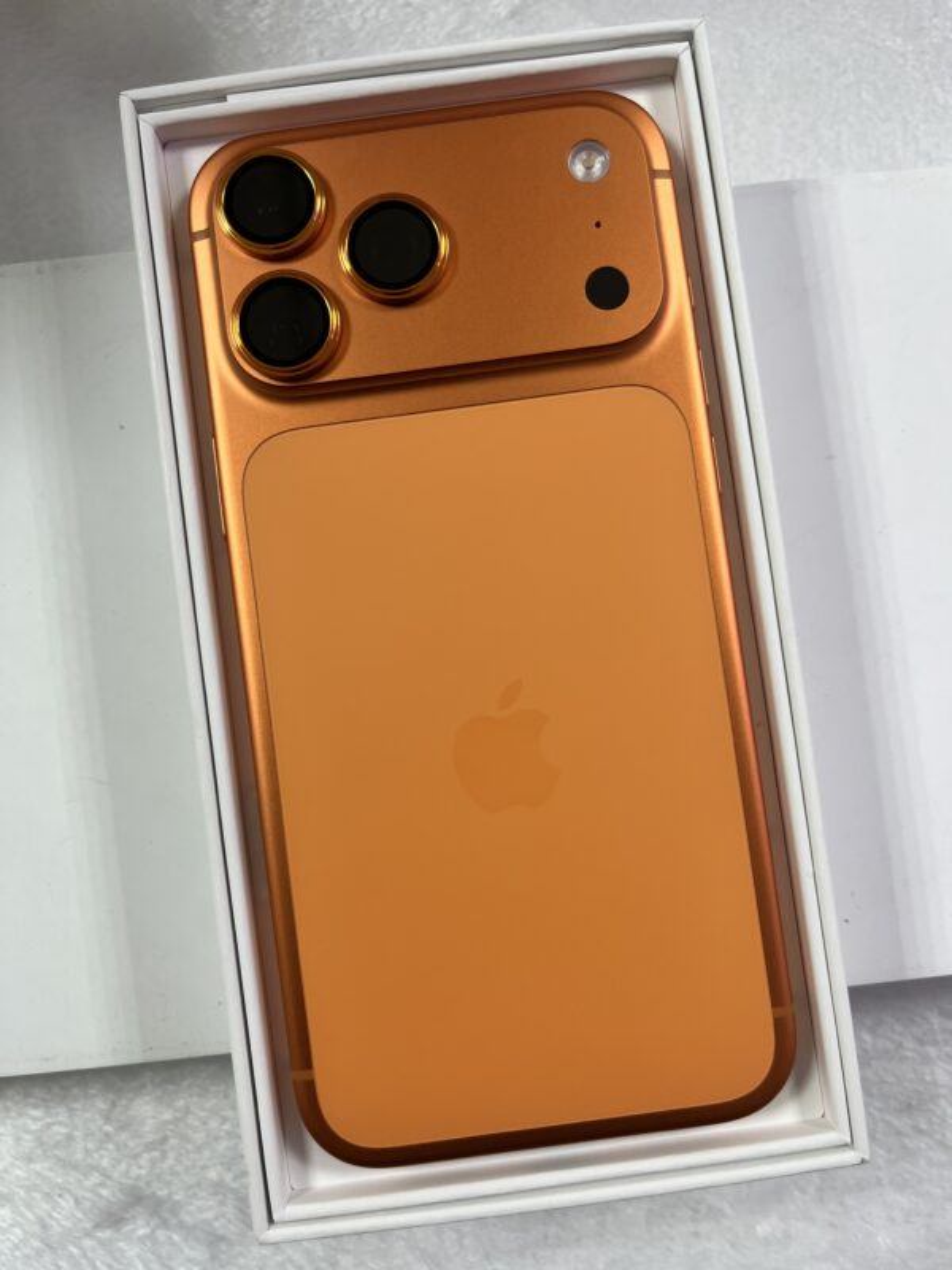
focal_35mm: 26
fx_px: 953
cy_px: 635
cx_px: 476
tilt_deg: -87.5
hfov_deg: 53.1
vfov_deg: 67.3
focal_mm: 5.1
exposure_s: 1/120
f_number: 1.6
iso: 100
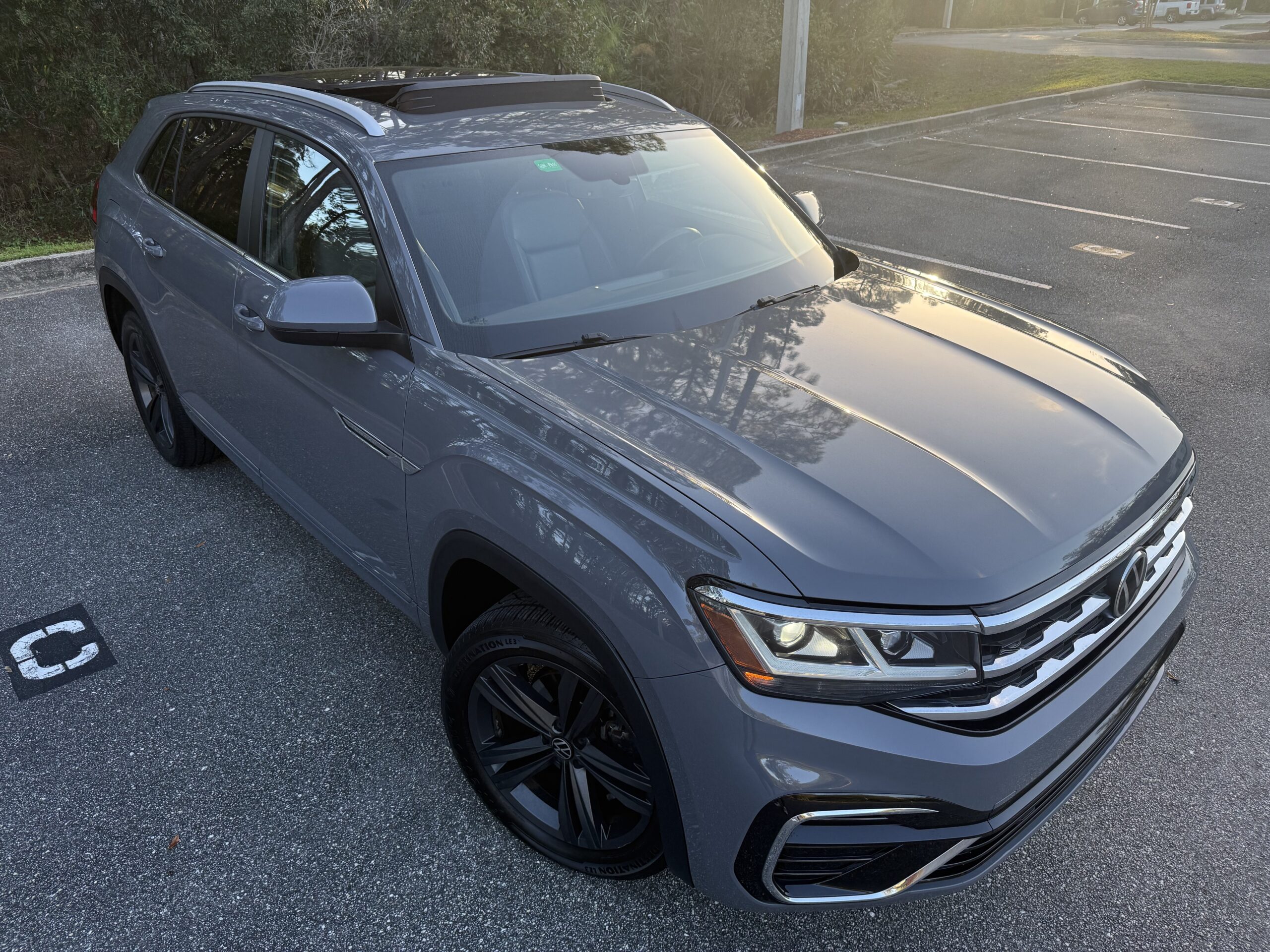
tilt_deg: -27.9
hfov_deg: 71.6
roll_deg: -0.4
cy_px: 476
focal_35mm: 24
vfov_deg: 56.8
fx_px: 881
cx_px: 635
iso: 100
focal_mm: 6.76
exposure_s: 1/602
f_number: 1.78
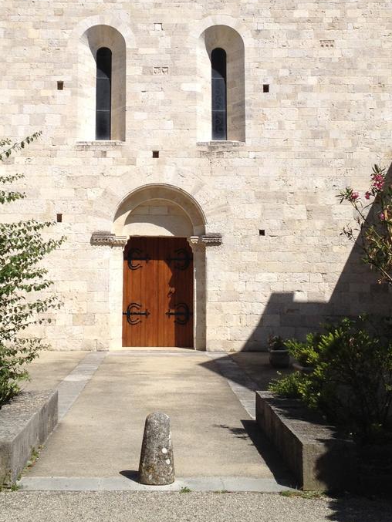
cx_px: 173
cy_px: 155
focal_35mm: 62
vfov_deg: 30.8
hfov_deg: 23.6
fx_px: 936
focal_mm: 4.28
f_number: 2.4
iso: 64
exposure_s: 1/2632
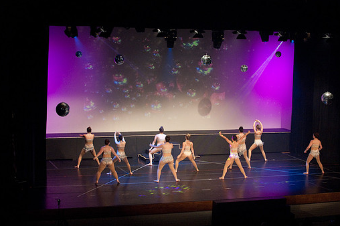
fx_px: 755
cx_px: 179
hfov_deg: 25.4
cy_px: 124
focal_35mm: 80
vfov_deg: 17.0
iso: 3200
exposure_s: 1/200
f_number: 4
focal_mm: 70
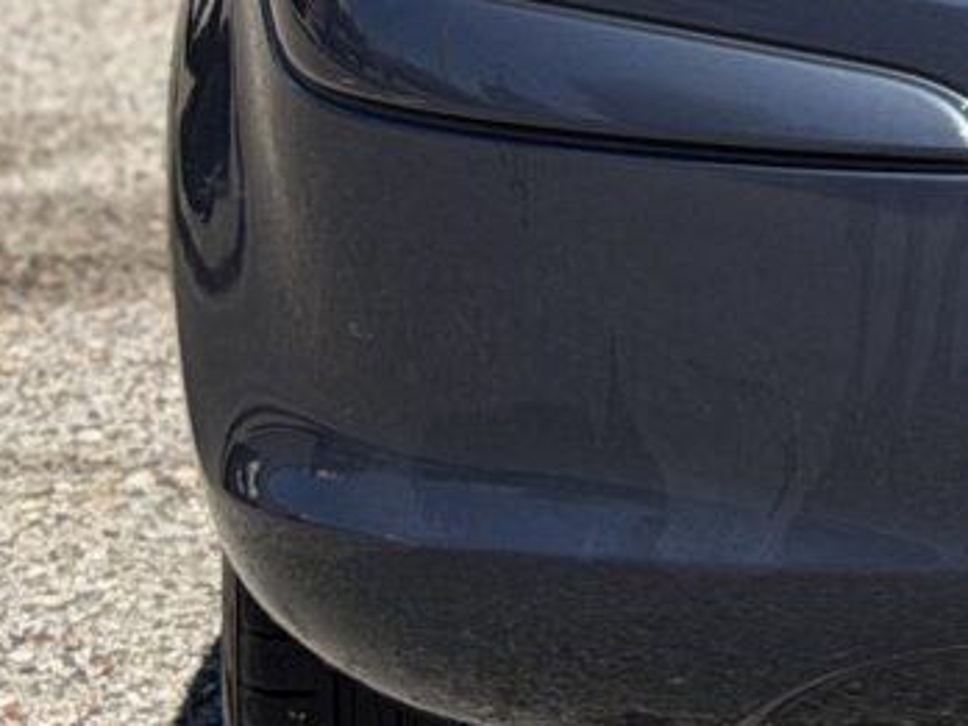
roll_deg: -3.7
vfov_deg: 5.5
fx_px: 7410
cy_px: -645
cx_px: 1983
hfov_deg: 7.2
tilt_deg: -5.3
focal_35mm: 265
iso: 100
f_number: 1.78
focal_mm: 6.76
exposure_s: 1/5587
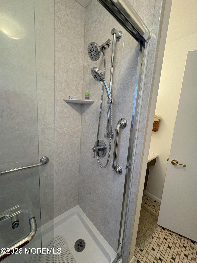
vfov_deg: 102.1
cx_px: 98
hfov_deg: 85.7
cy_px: 132
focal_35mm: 14
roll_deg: -4.3
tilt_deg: -7.8
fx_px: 106
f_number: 2.2
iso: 125
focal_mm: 2.22
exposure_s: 1/60
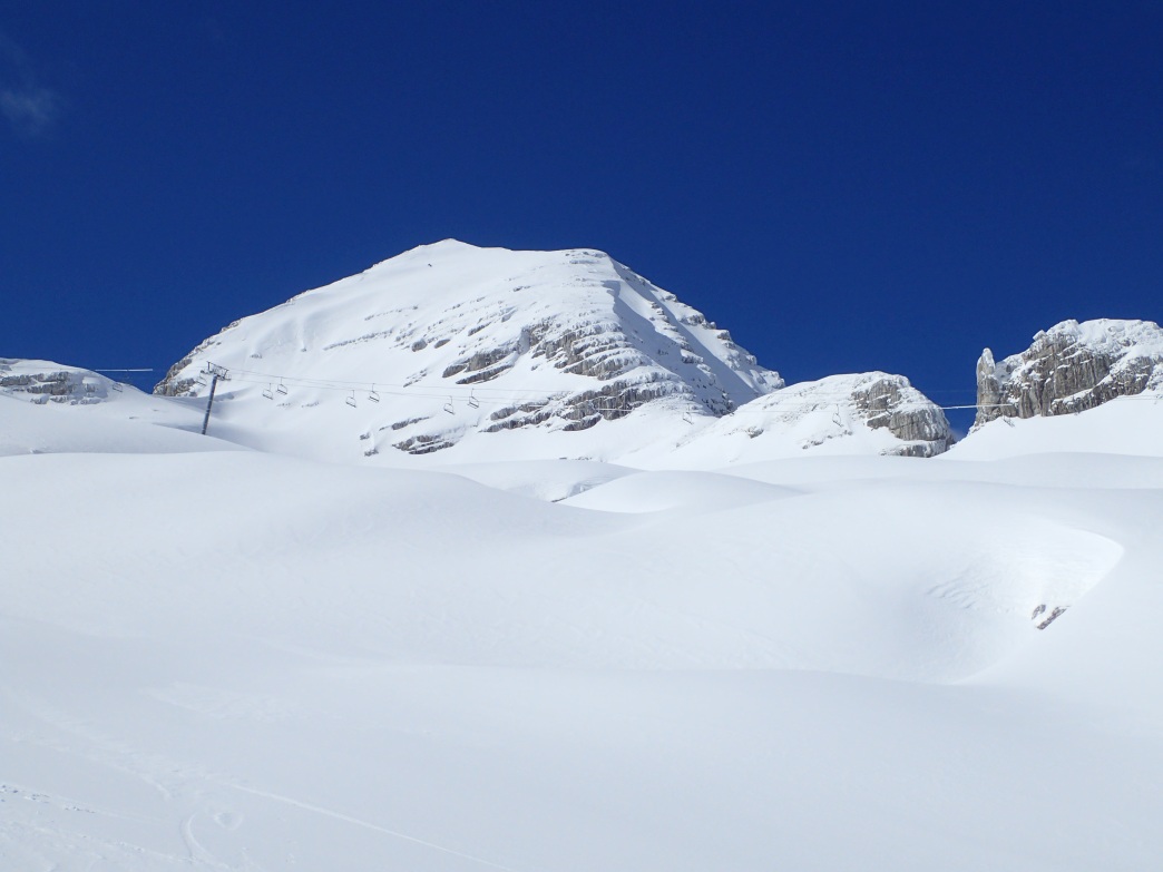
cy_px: 436
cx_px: 582
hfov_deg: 46.8
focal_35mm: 40
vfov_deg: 36.0
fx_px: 1344
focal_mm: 7.34
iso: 200
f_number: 11
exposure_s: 1/640
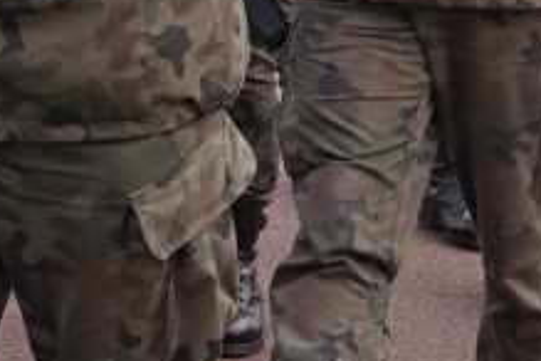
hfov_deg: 9.2
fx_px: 3111
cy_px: -146
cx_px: -605
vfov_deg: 6.6
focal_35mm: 207
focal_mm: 10.38
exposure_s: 1/200
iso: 100
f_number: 2.8
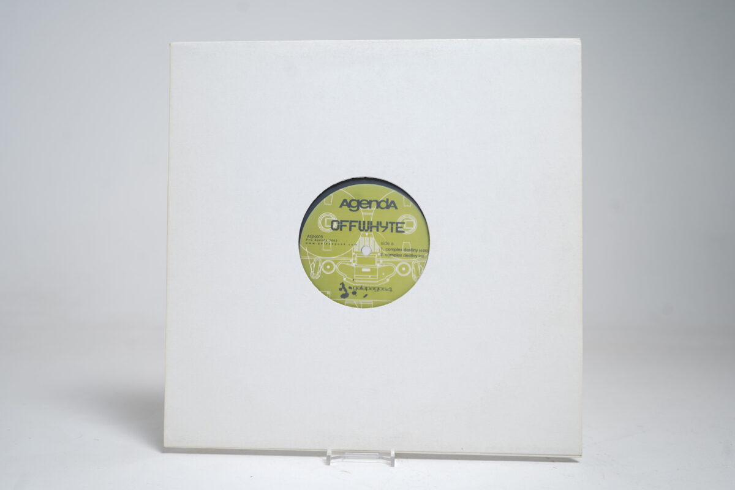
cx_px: 368
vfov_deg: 38.9
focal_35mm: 34
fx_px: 694
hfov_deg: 55.8
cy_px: 245
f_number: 5
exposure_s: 1/8
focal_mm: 34
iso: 64
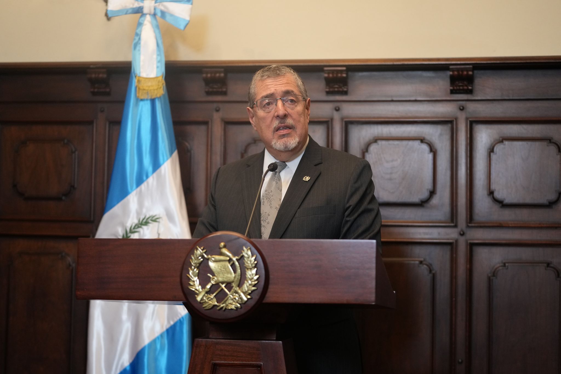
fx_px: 1091
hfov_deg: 28.8
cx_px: 280
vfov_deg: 19.5
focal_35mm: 70
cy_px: 187
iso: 2500
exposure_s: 1/250
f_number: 2.8
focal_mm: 70
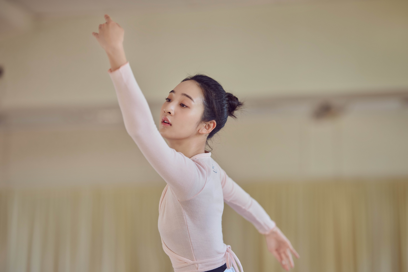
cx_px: 204
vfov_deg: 13.0
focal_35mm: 105
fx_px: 1190
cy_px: 136
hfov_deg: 19.5
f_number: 1.6
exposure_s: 1/320
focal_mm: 105
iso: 320
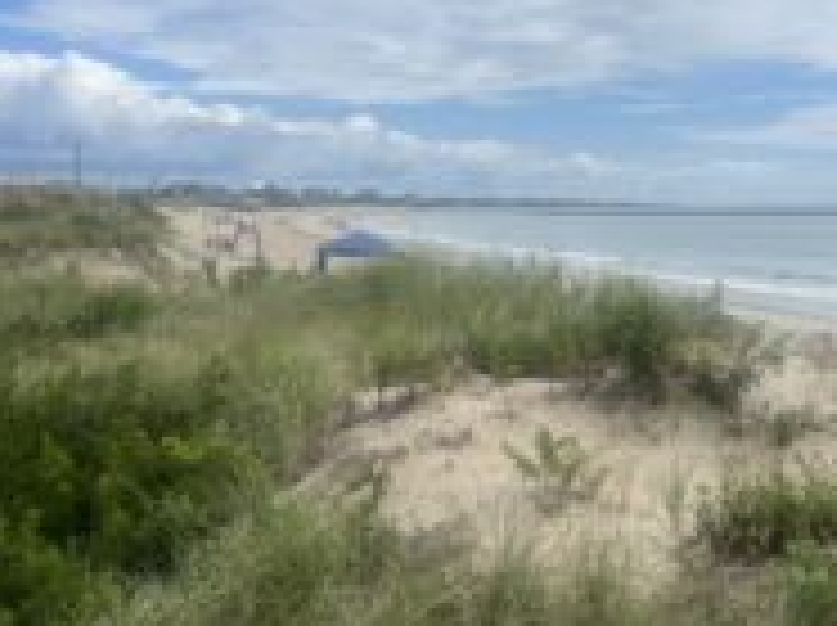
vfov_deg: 26.0
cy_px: 342
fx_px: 1352
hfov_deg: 33.9
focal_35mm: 56
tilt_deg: -6.7
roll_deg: -0.5
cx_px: 585
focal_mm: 5.7
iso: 50
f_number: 1.5
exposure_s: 1/8696
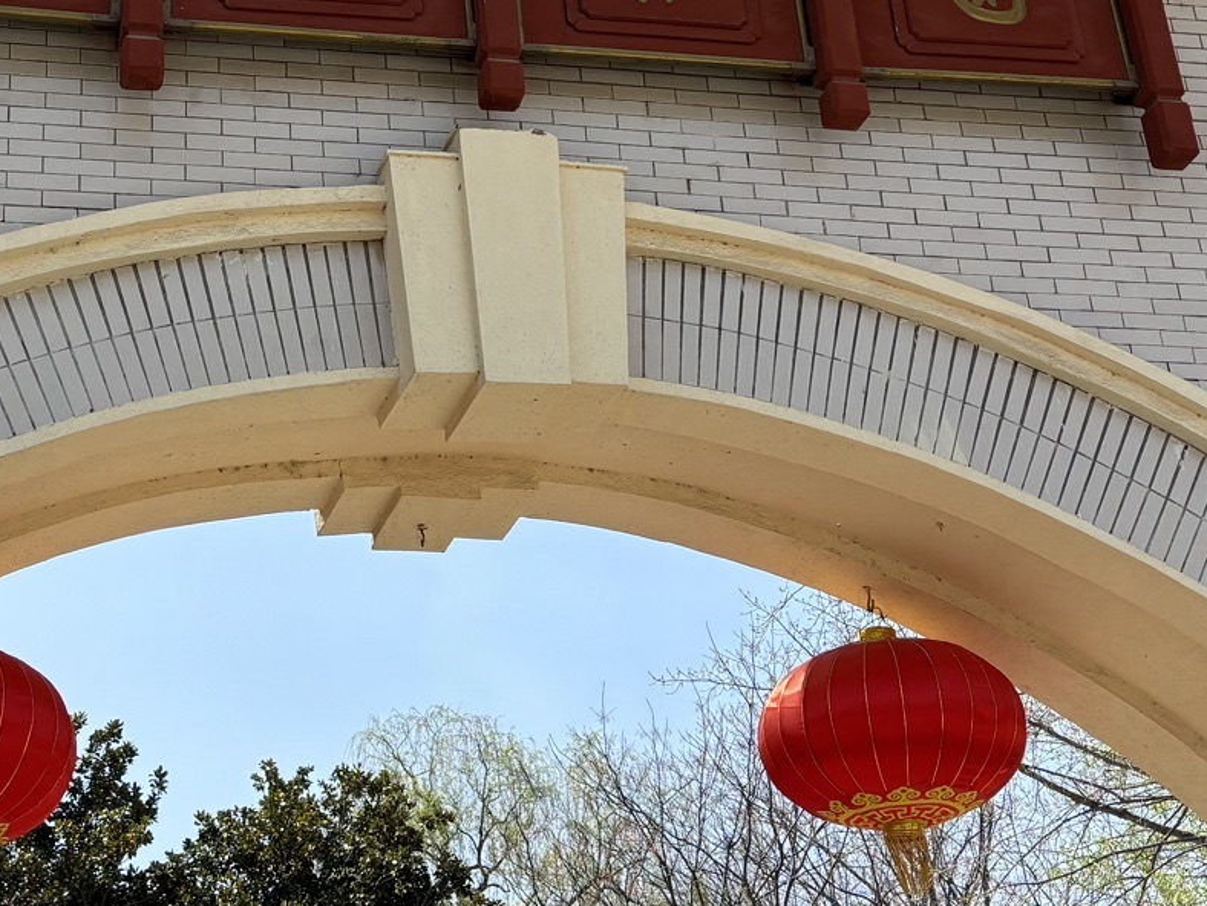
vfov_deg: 22.2
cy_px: 289
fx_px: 2303
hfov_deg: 29.1
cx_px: 388
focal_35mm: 66
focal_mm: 5.96
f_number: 1.6
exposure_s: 1/1812
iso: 50
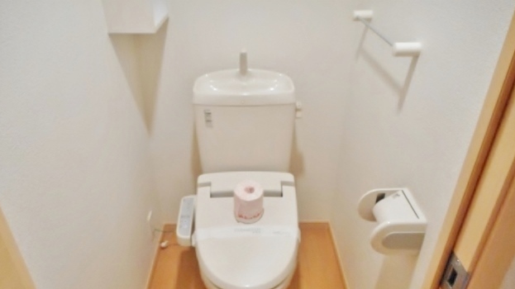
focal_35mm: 28
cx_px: 258
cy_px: 197
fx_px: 382
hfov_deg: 67.9
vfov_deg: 40.9
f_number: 3.7
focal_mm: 4.5
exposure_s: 1/13
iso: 400
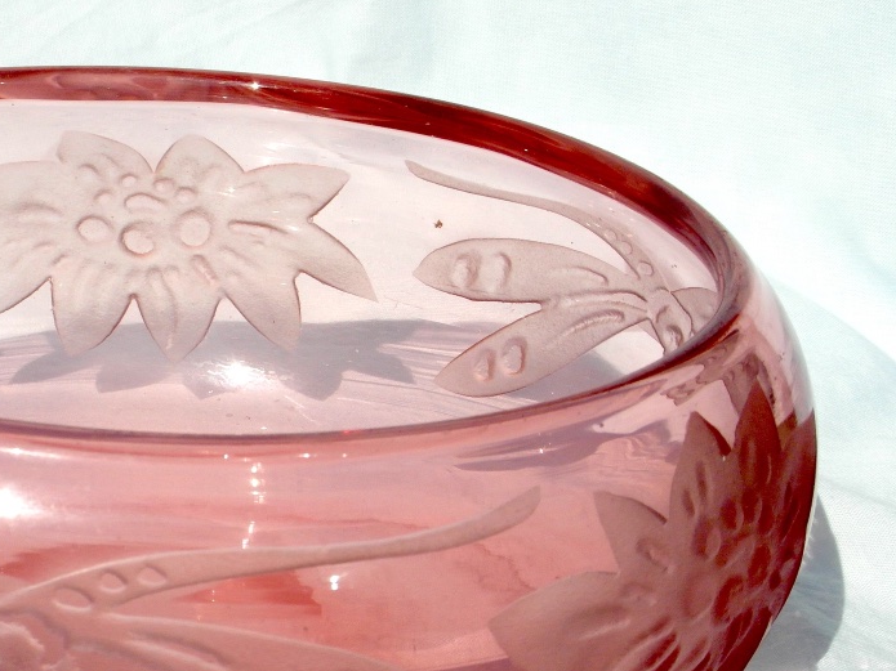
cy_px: 466
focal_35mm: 126
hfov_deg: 15.5
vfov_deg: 11.7
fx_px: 3261
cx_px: 184
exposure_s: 1/750
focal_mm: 11.9
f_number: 6
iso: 80
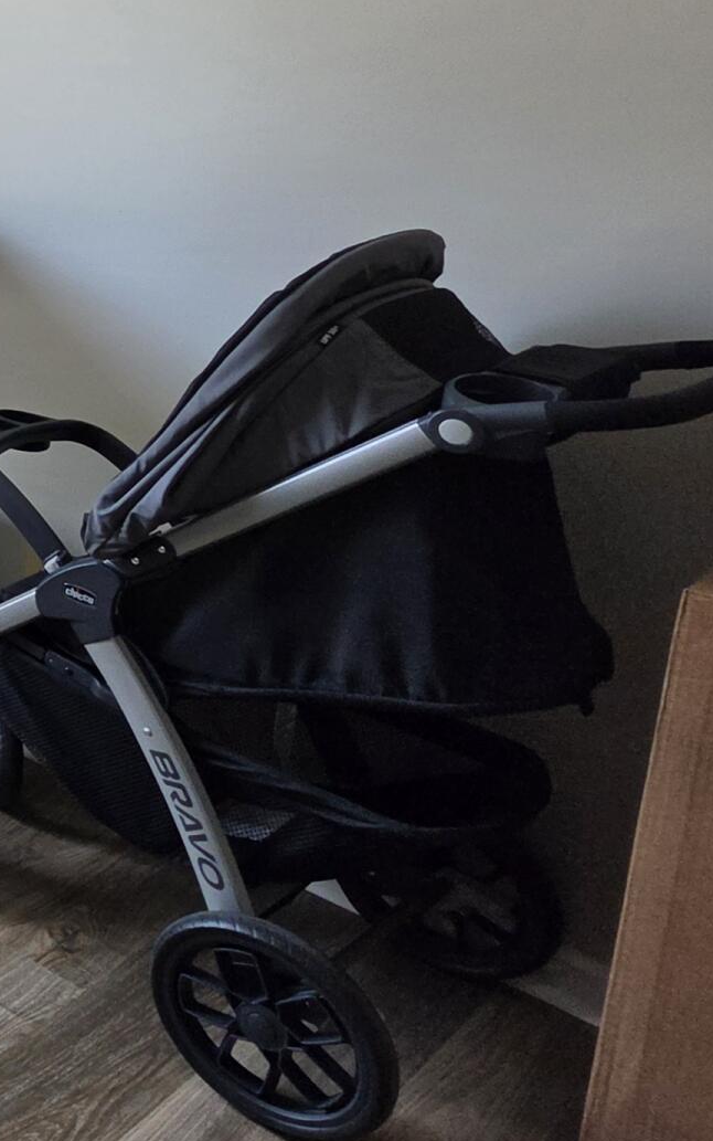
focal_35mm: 40
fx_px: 1243
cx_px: -790
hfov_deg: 18.0
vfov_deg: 46.5
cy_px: 215
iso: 50
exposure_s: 1/120
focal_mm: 2.2
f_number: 1.9
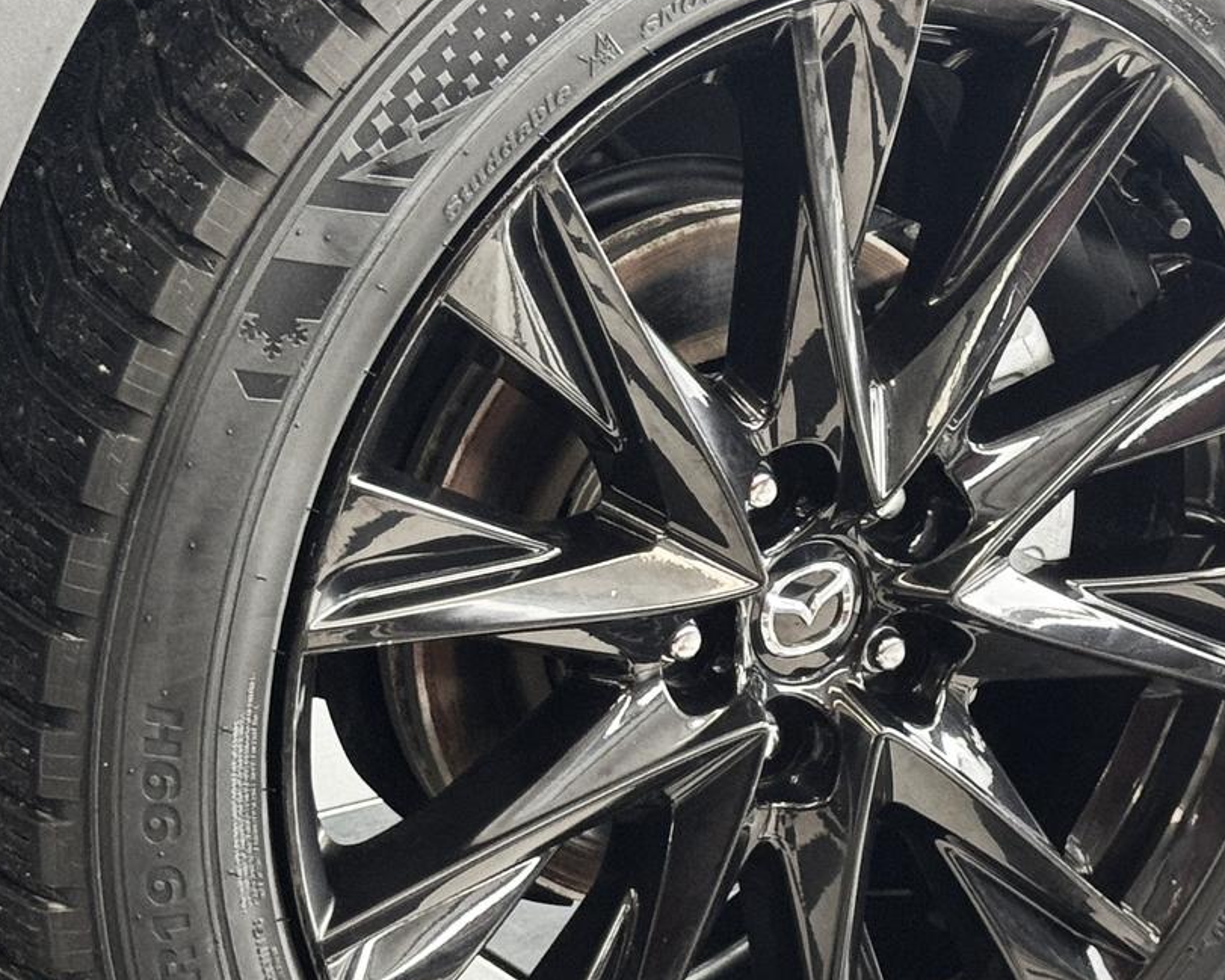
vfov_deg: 11.5
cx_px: 853
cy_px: 581
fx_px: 4859
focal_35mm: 134
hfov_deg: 14.3
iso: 160
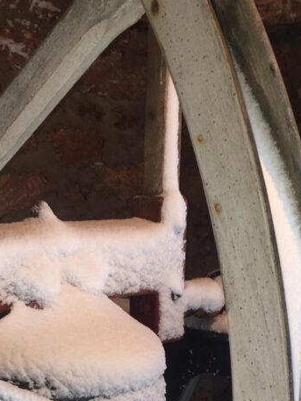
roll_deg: +1.6
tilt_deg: -14.0
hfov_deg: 22.5
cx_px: 95
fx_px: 753
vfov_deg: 28.6
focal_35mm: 65
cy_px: 363
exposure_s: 1/33
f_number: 2.2
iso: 50
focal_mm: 4.15
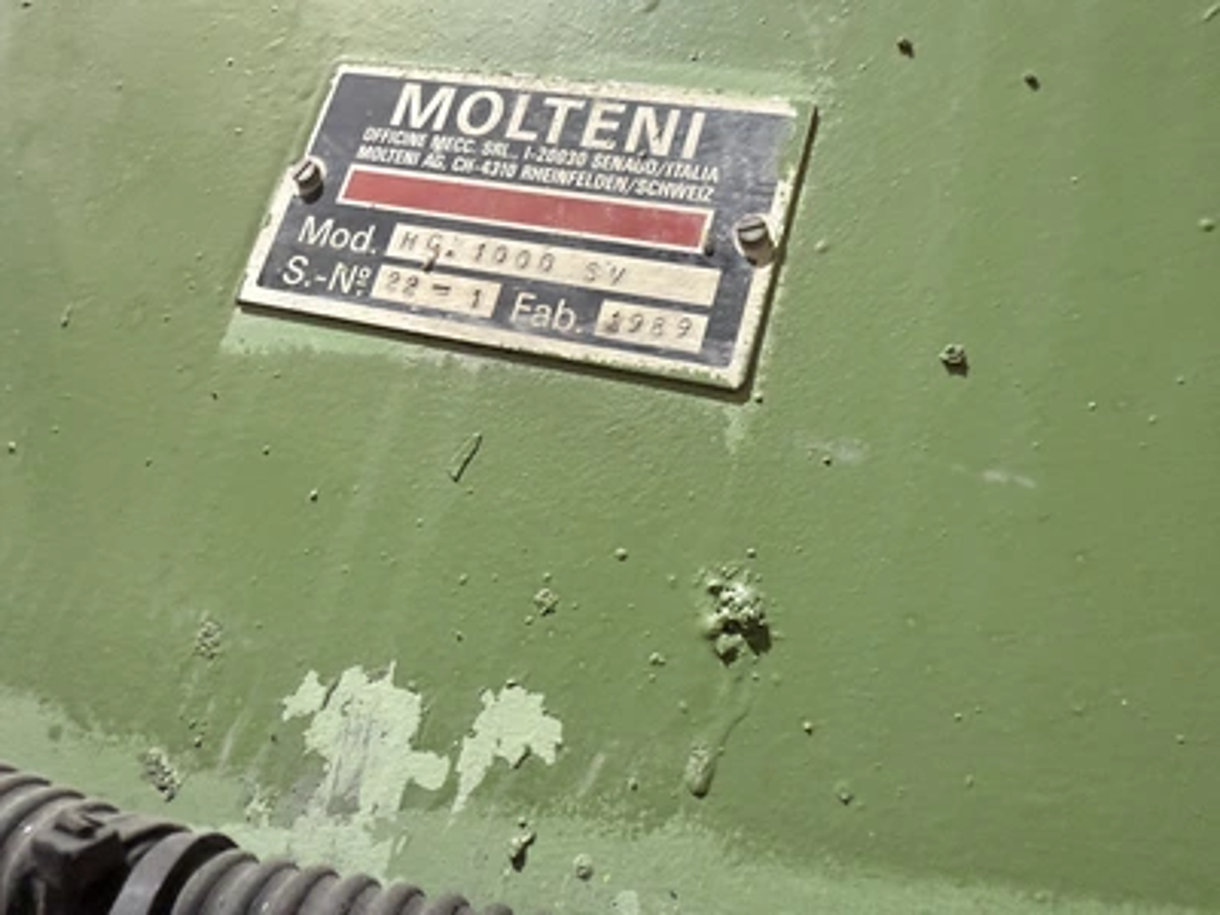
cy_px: 458
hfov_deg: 71.6
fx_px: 846
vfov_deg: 56.8
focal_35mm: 24
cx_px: 610
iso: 400
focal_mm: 2.22
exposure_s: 1/60
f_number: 2.2
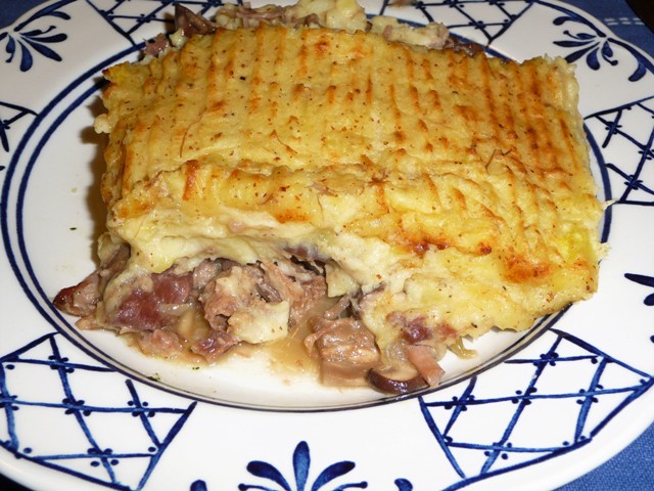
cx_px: 327
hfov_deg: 42.1
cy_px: 246
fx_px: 850
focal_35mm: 45
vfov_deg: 32.2
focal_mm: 7.6
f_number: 4.1
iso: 100
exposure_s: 1/30
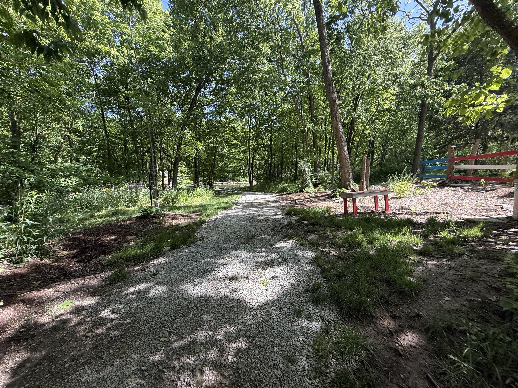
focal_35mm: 14
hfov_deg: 102.1
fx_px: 209
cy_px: 194
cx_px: 259
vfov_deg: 85.7
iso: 64
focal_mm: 2.22
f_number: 2.2
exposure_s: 1/175
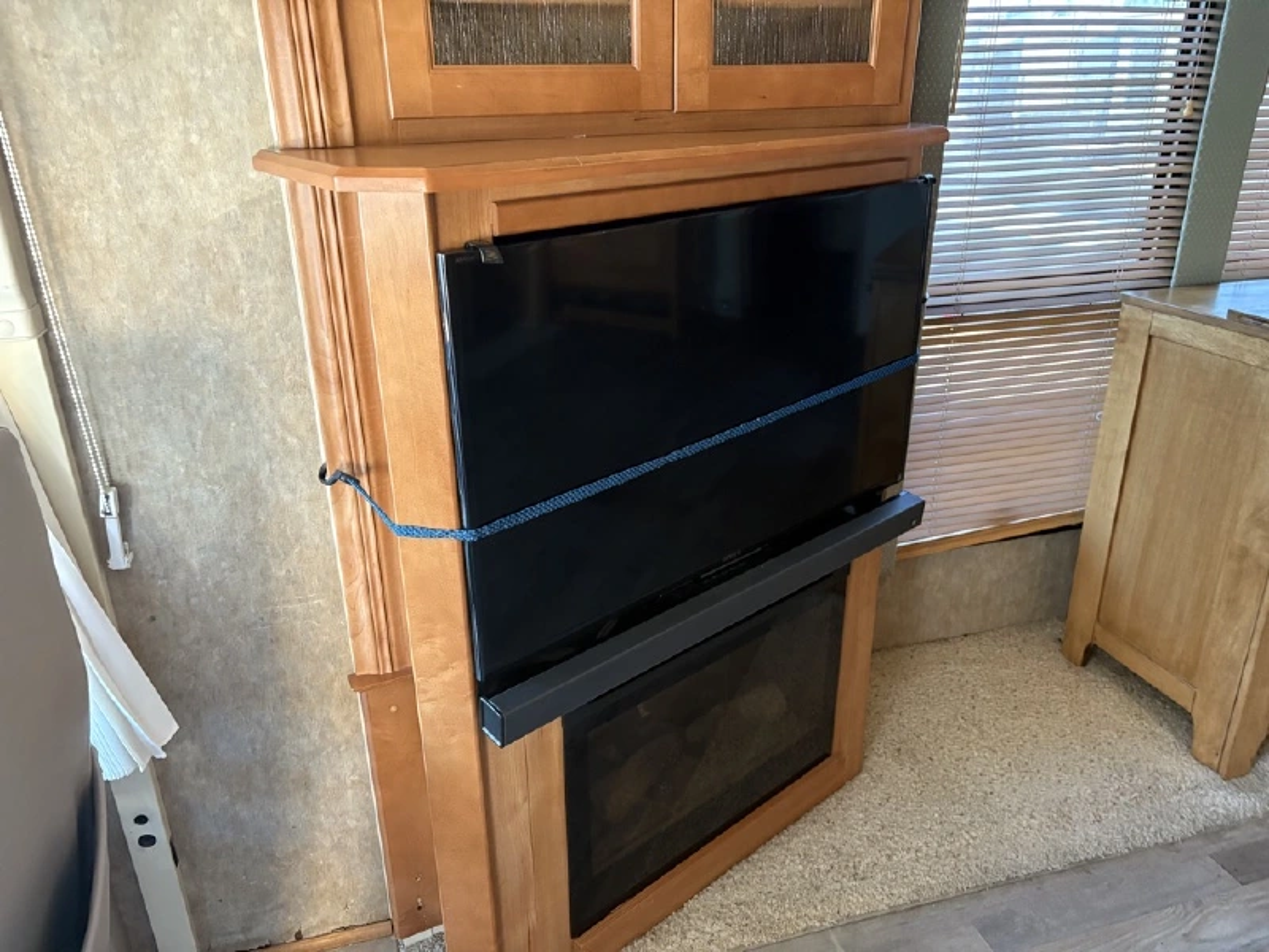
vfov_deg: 53.1
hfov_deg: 67.3
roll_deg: +0.6
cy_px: 476
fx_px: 953
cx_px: 634
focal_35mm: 26
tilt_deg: -22.2
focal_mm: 5.96
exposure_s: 1/52
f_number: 1.6
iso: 500
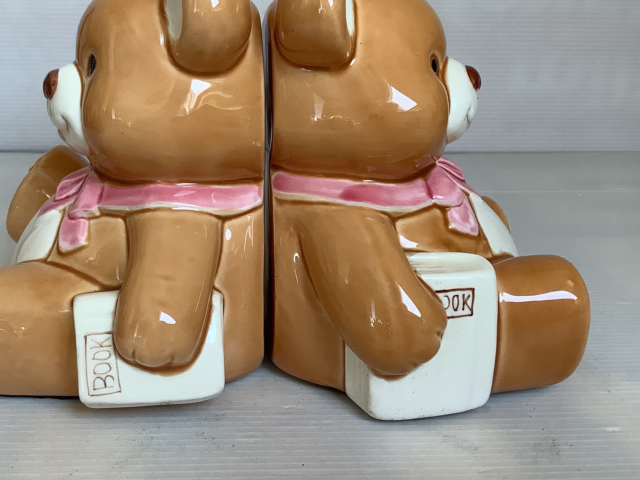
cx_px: 251
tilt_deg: -17.9
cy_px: 209
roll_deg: +0.0
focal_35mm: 43
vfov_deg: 33.6
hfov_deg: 43.6
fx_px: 795
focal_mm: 3.3
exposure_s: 1/120
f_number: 2.4
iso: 80
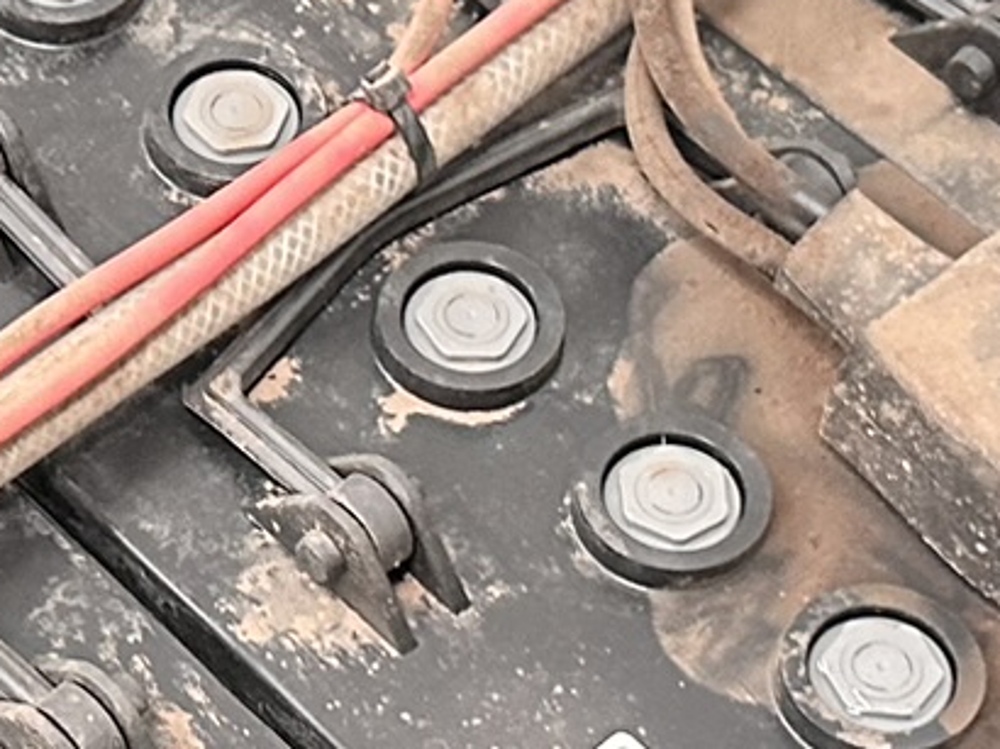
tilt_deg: -59.0
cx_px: -76
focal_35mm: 120
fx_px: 3465
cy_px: 788
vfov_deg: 12.2
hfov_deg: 16.0
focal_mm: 6.86
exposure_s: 1/60
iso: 400
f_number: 1.78
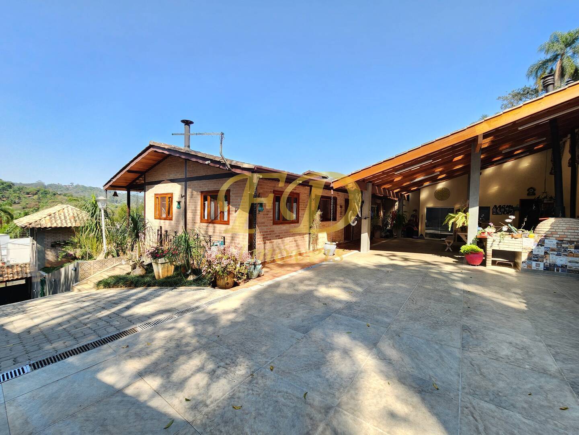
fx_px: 217
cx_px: 290
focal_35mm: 13
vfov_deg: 89.9
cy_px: 218
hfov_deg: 106.2
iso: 50
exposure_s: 1/430
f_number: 2.2
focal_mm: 2.2
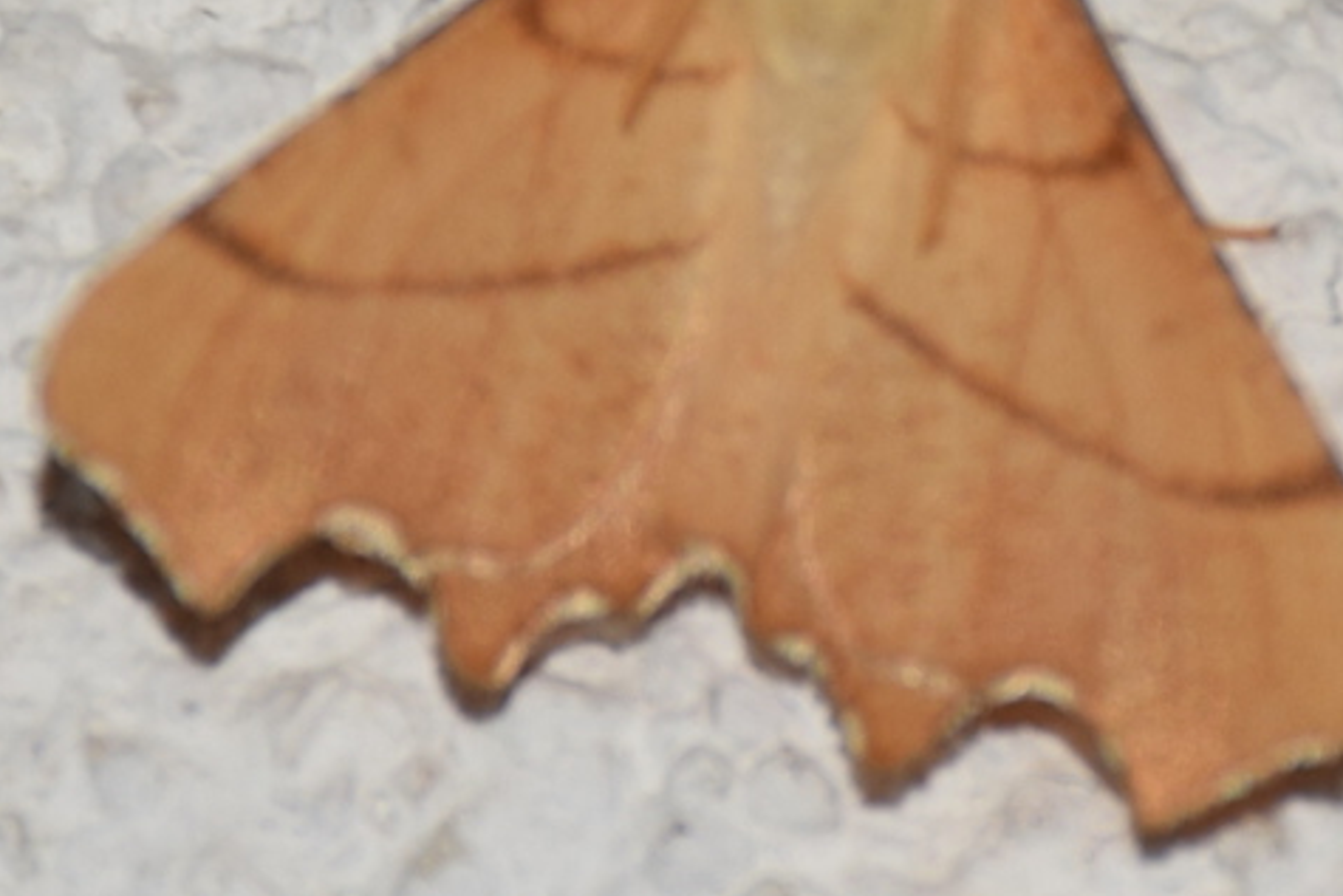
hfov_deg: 4.9
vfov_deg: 3.2
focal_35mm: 424
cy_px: 170
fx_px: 15821
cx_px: 800
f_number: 6.3
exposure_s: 1/60
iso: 100
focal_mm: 140
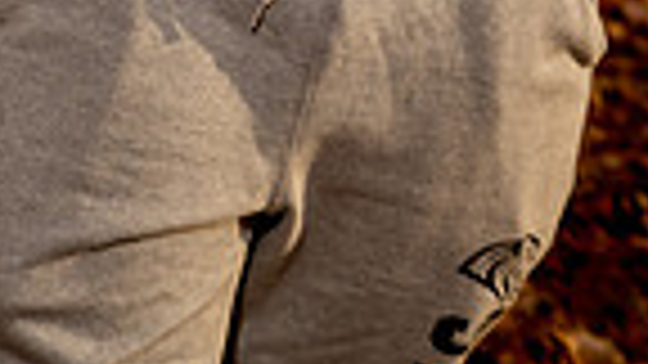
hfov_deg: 11.0
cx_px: 387
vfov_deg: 5.9
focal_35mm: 196
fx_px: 3368
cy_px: -607
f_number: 4.5
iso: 125
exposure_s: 1/250
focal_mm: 60
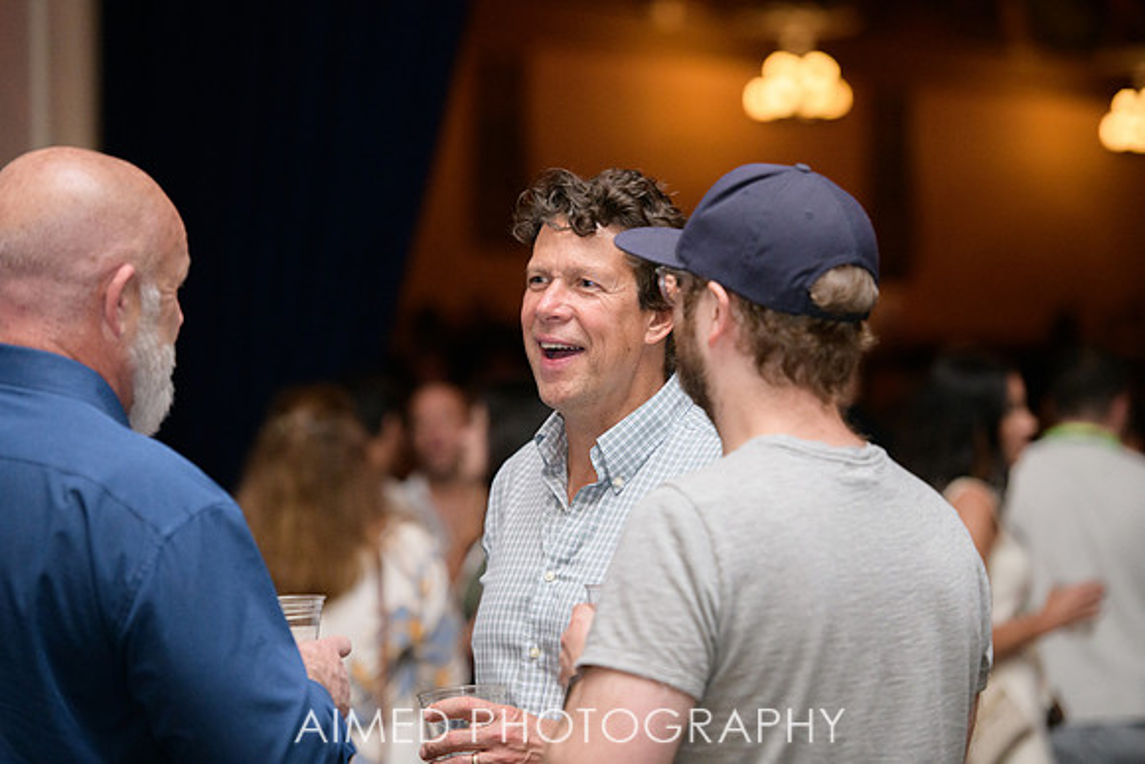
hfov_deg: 14.7
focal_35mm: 140
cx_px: 572
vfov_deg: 9.8
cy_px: 382
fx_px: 4454
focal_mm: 140
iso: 2000
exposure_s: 1/250
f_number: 3.5
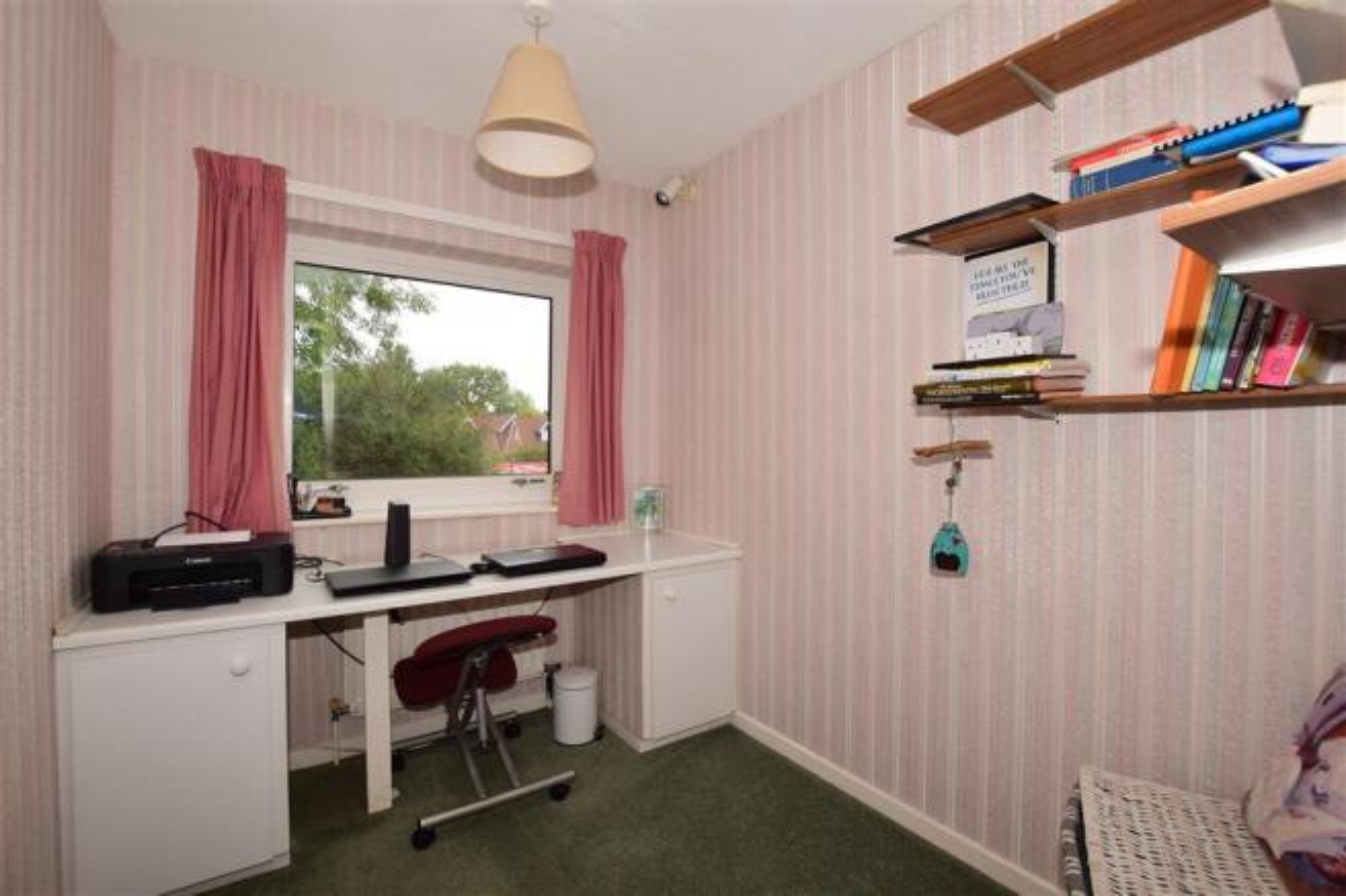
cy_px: 448
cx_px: 673
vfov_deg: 77.3
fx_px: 561
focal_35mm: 15
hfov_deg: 100.4
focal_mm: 10
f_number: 7.1
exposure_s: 1/50
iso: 400
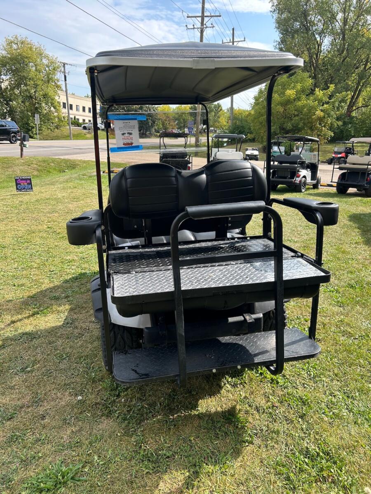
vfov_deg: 67.3
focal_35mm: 26
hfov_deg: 53.1
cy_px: 247
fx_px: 372
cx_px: 186
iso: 50
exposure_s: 1/1252
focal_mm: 5.7
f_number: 1.5
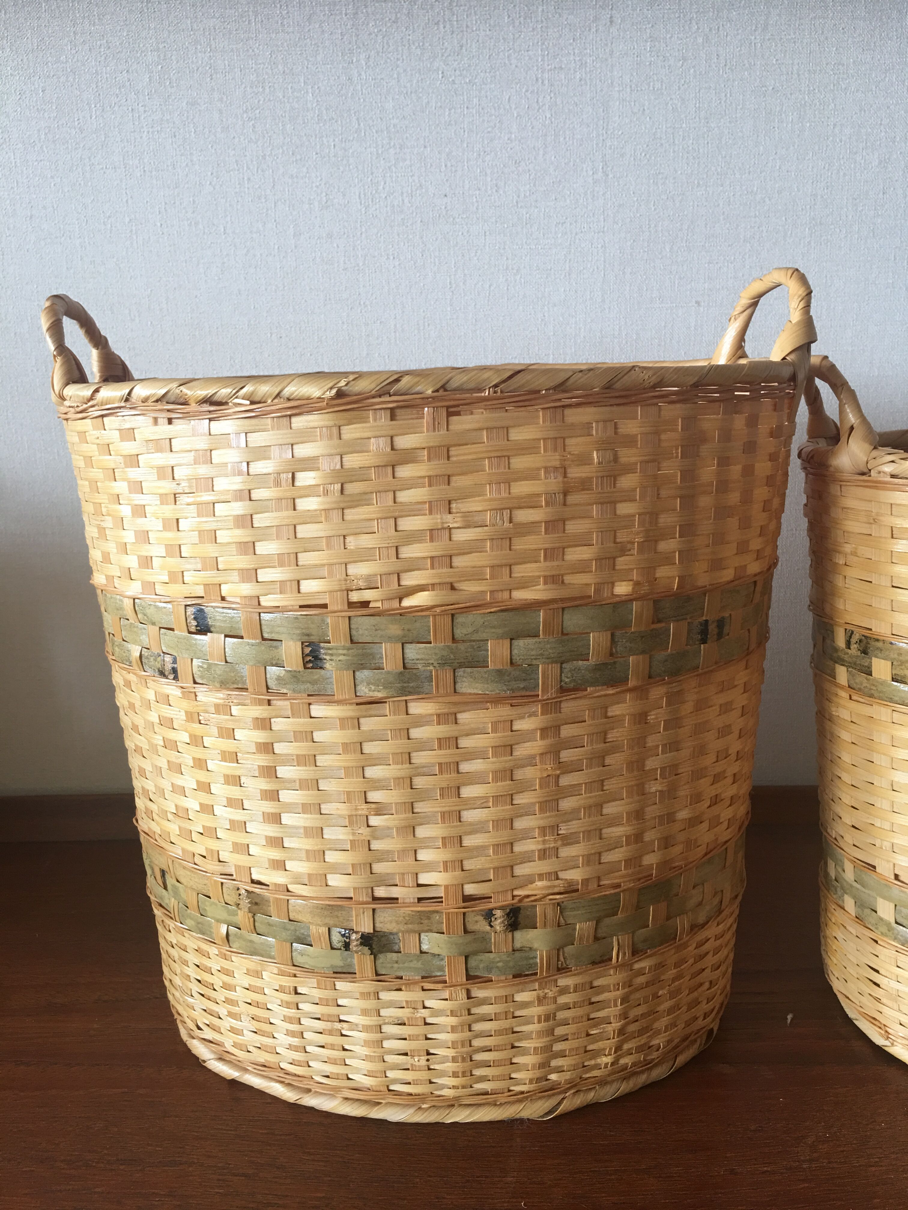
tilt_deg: -12.4
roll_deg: +0.3
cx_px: 454
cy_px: 605
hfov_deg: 48.2
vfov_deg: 61.7
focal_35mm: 29
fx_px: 1014
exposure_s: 1/30
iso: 40
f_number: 2.2
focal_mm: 4.15
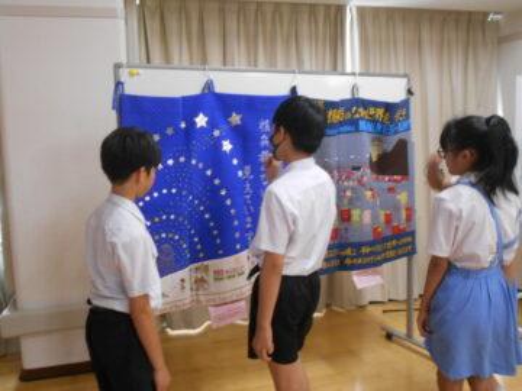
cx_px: 261
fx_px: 513
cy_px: 196
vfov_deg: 41.8
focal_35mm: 34
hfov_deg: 54.0
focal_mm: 5.8
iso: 360
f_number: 3.6
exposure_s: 1/30
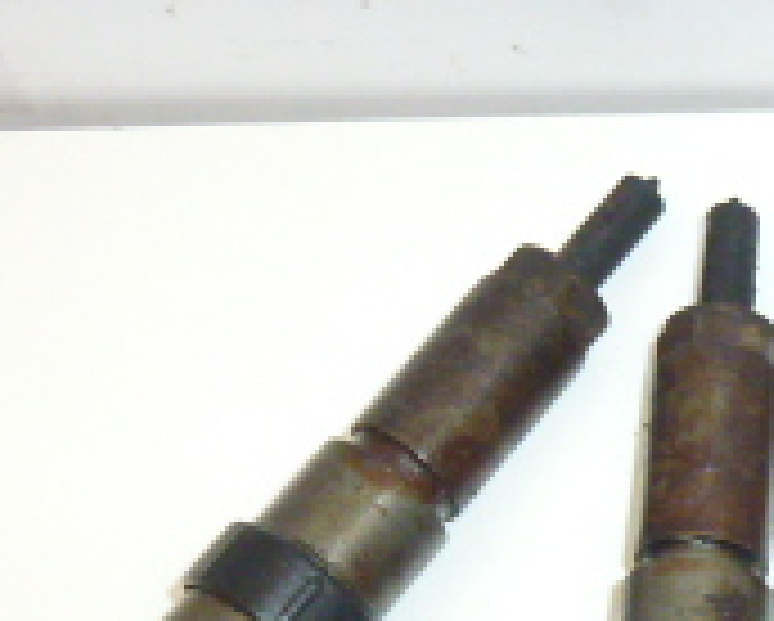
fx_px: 1995
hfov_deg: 20.8
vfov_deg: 16.4
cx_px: 868
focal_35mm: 87
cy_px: 882
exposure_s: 1/320
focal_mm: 4.3
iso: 400
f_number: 3.3
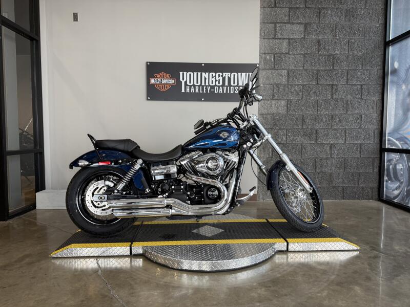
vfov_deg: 56.8
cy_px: 154
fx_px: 284
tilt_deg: -1.2
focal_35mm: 24
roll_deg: +0.4
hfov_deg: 71.6
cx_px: 205
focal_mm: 6.76
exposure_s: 1/120
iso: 160
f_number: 1.78
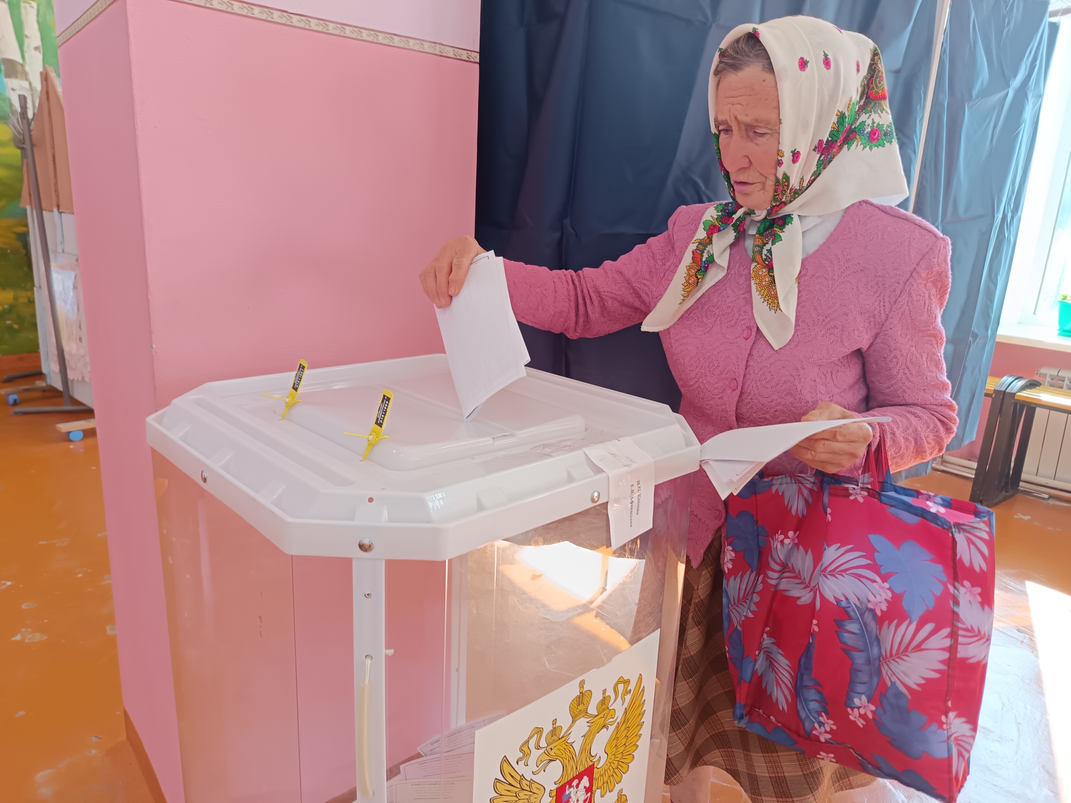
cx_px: 536
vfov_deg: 56.8
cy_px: 402
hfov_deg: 71.6
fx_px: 743
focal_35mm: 24
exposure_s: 1/50
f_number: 1.75
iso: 298
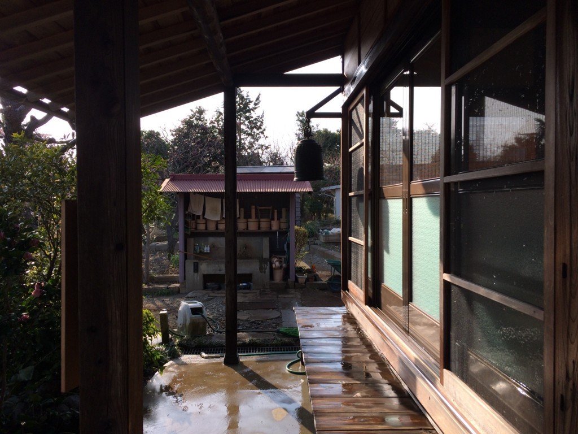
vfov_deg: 48.2
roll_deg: -0.1
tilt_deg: -3.4
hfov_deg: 61.7
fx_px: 484
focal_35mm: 29
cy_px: 217
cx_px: 289
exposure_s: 1/774
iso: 32
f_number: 2.2
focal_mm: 4.15
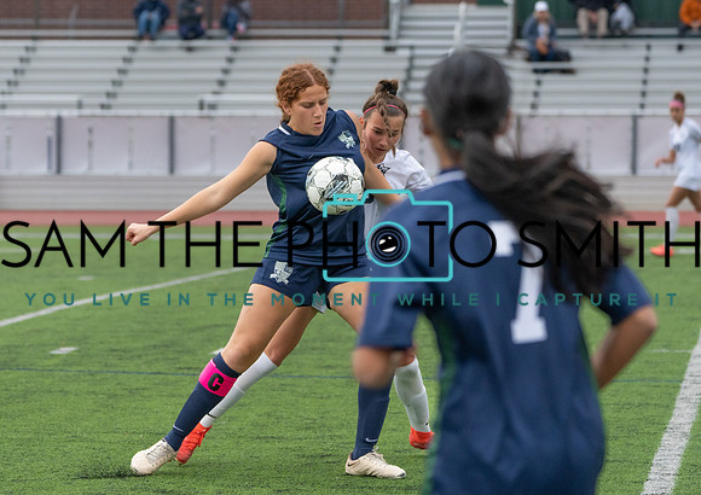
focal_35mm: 225
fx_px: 4465
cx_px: 278
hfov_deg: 9.0
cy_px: 213
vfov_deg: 6.4
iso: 1600
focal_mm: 179
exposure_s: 1/1250
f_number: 5.6
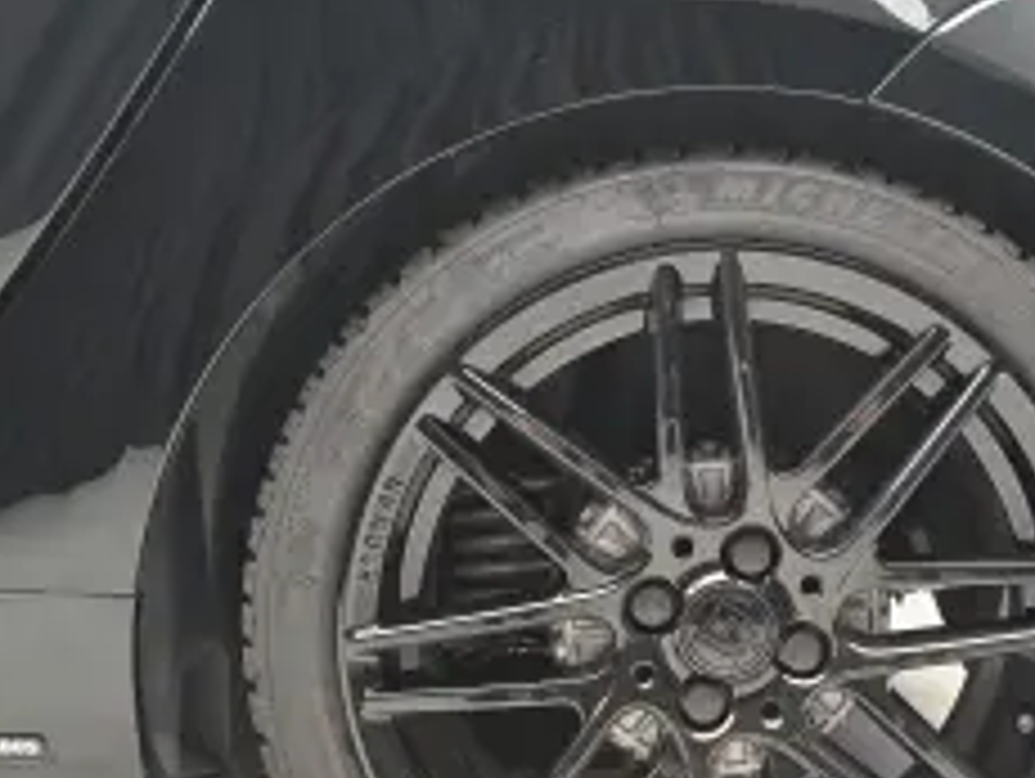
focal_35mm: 36
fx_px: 1078
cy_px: 549
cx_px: 688
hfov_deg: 50.4
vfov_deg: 39.0
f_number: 1.7
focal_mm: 6.3
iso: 400
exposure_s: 1/100
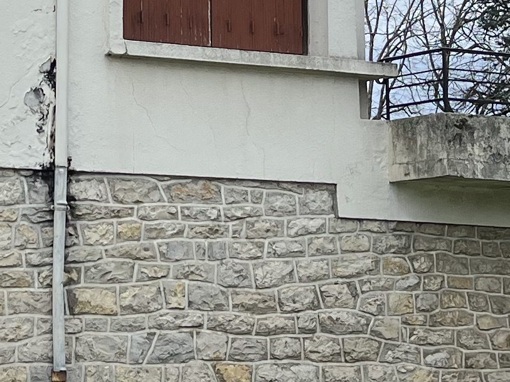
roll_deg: -0.4
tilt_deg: +12.4
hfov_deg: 15.2
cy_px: -102
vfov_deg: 11.2
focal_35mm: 129
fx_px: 1900
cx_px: 115
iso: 50
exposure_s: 1/1280
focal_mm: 5.7
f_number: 1.5
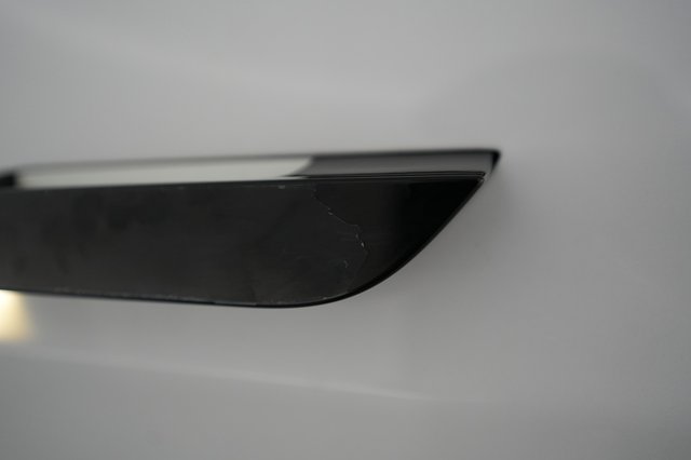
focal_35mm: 28
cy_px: 230
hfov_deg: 65.5
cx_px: 346
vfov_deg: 46.4
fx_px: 537
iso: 1600
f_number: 2.8
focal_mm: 28
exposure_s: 1/160
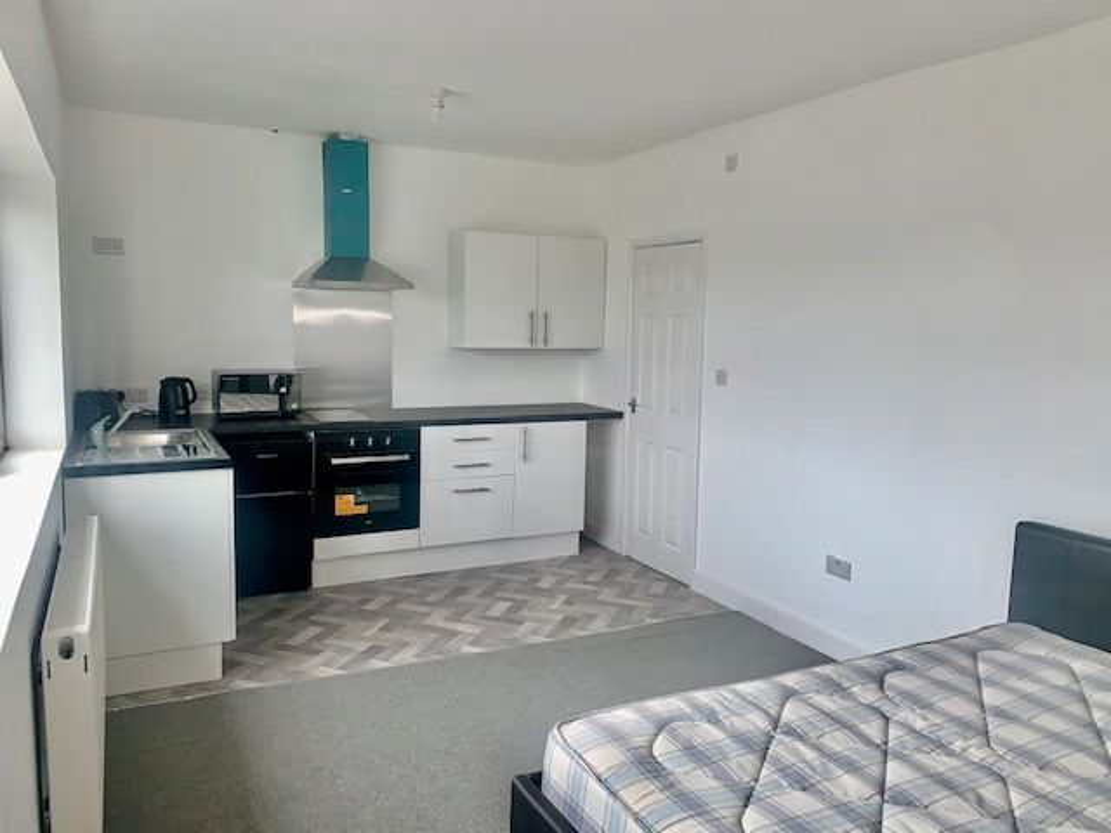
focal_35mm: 26
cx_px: 556
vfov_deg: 53.1
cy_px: 416
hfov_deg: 67.3
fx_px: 834
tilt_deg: -5.7
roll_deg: -1.1
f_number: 1.8
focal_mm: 4.25
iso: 80
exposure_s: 1/102
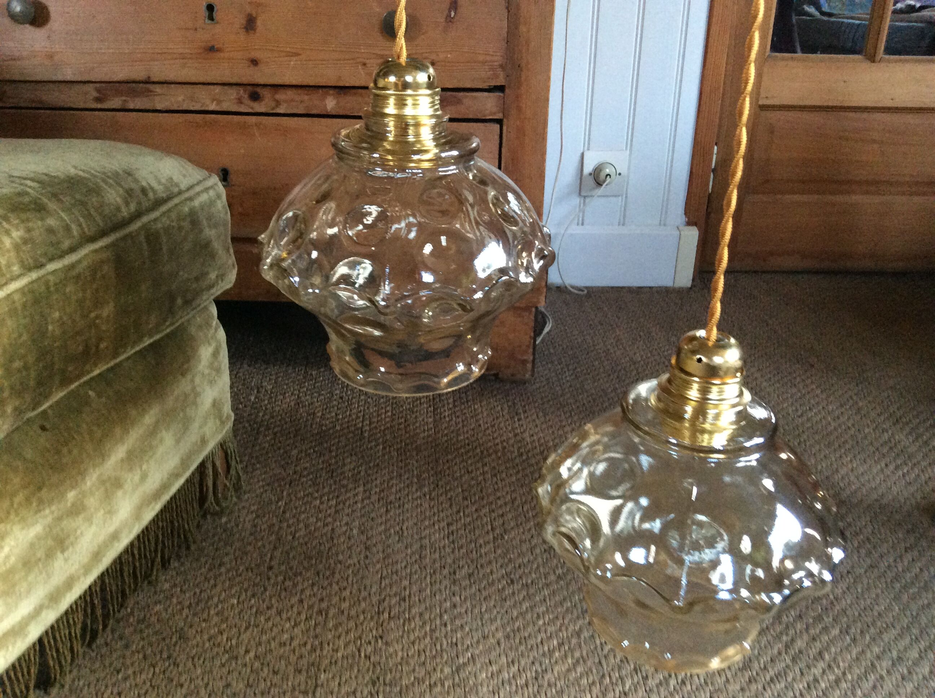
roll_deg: -0.1
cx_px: 468
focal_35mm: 32
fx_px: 863
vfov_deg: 44.1
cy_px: 349
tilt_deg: -25.6
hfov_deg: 56.9
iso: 250
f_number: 2.4
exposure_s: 1/25
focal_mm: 3.3
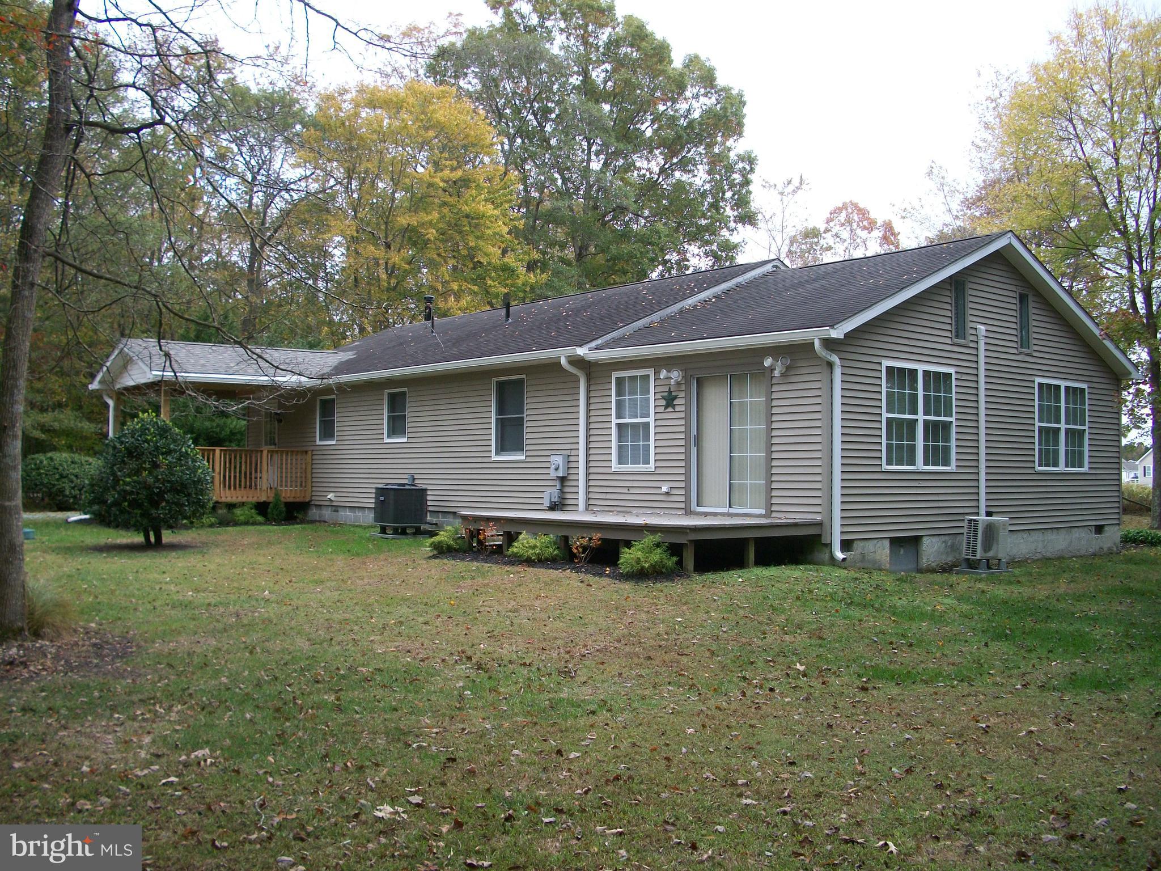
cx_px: 580
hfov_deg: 52.6
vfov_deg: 40.7
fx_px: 1174
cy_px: 436
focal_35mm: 35
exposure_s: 1/200
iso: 80
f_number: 3.1
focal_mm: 6.3
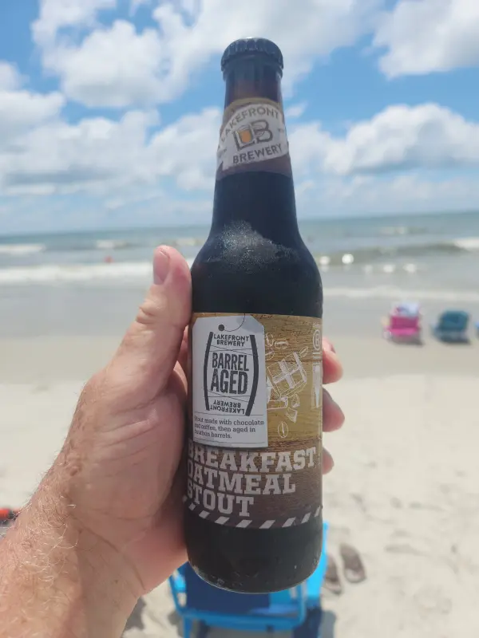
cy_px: 319
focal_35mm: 23
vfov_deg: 73.9
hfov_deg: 58.9
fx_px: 424
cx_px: 240
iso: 20
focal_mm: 5.4
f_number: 1.8
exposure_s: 1/2945
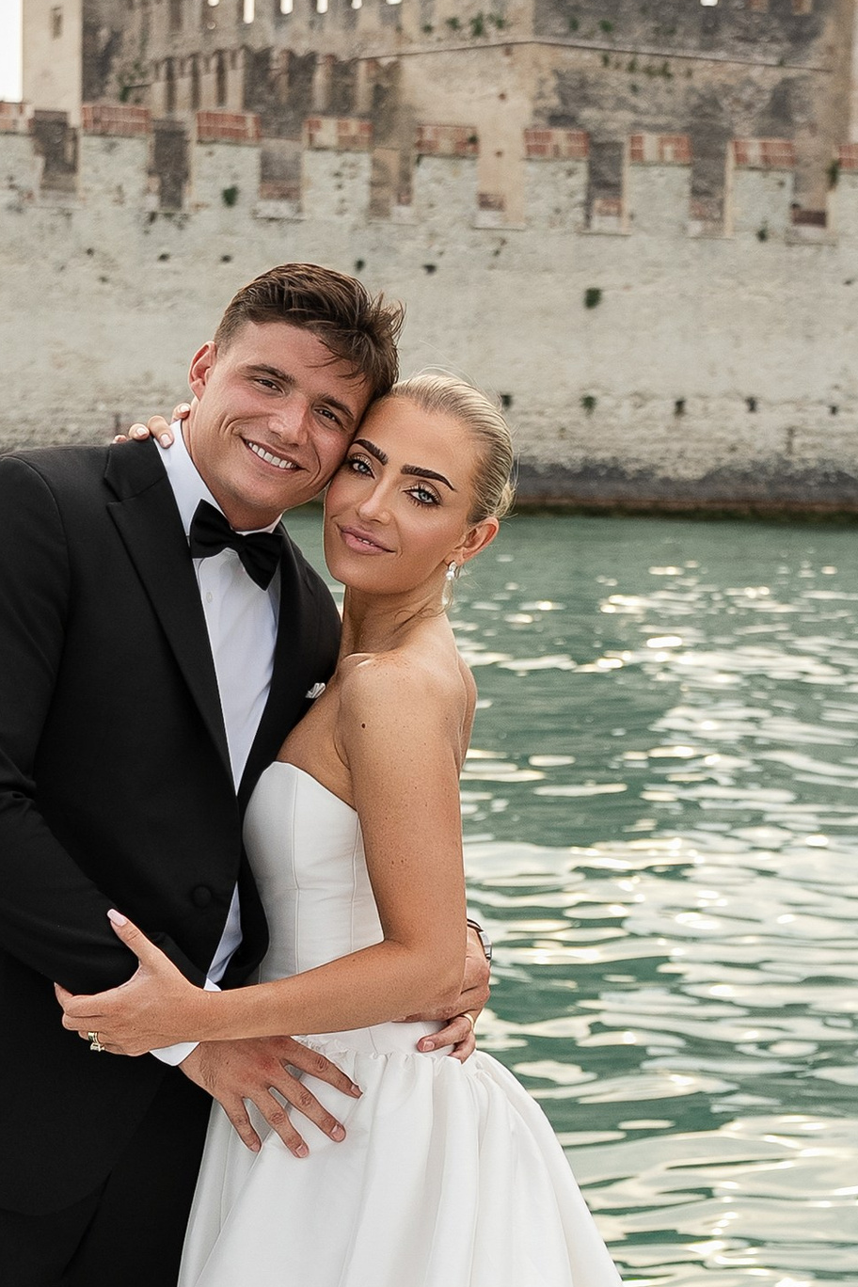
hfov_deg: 15.7
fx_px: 3110
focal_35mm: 87
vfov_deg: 23.2
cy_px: 890
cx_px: 458
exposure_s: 1/800
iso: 500
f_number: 4
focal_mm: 31
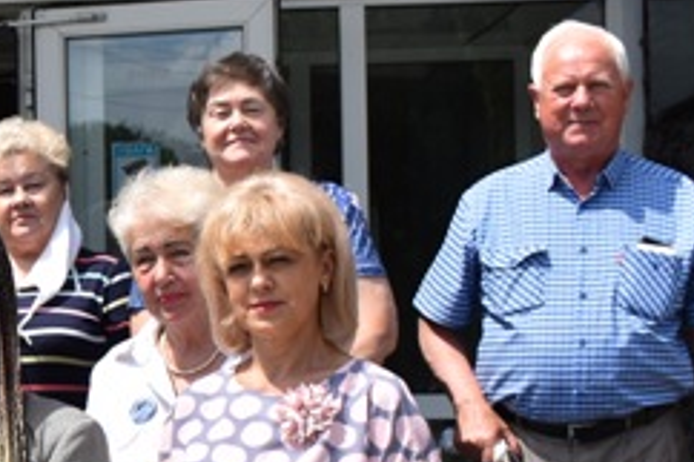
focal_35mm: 109
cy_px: 397
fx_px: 2100
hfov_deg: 17.1
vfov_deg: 12.5
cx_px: -321
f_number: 9
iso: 100
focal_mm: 22
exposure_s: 1/320
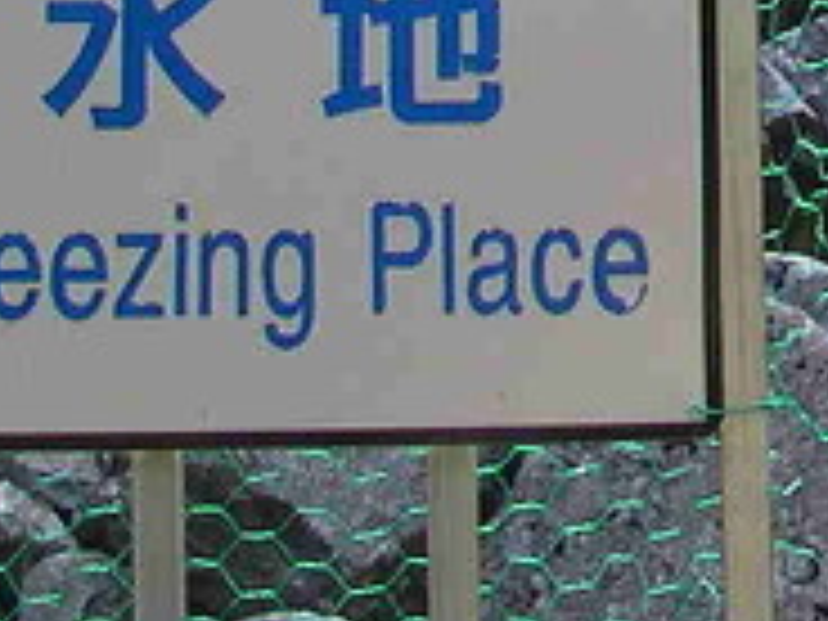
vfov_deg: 6.9
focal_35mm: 206
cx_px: 1440
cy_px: -724
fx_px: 4927
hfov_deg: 9.2
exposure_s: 1/85.8
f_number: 2.7
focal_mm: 5.6
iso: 100
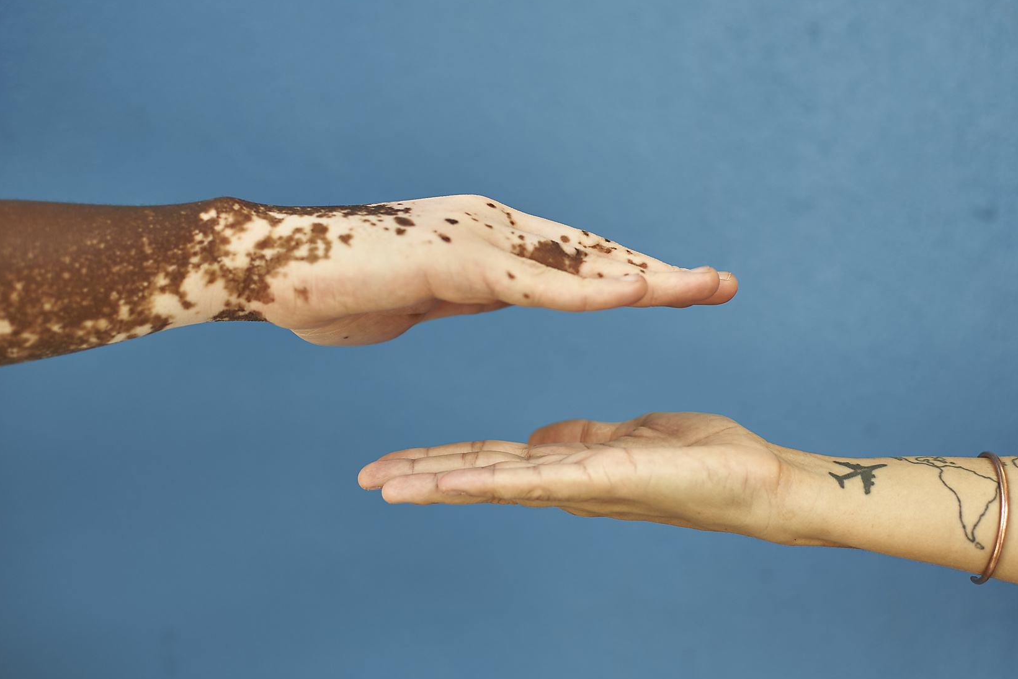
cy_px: 327
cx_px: 568
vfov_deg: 23.4
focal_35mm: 58
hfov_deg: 34.4
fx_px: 1640
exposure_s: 1/200
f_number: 2.5
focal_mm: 50
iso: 160
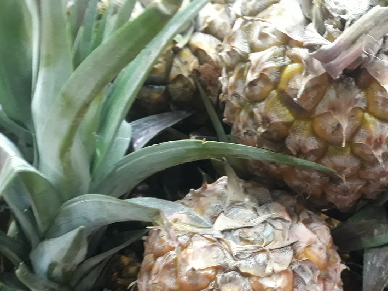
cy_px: 198
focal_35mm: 39
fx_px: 437
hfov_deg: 47.4
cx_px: 242
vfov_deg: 36.4
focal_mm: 3.6
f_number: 1.9
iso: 400
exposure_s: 1/15
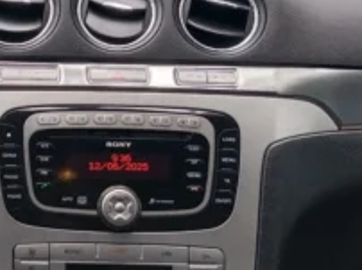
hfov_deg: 18.6
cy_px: 21
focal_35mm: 103
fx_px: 1076
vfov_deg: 14.2
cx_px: 7
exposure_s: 1/100
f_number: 1.8
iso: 261
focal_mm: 3.96
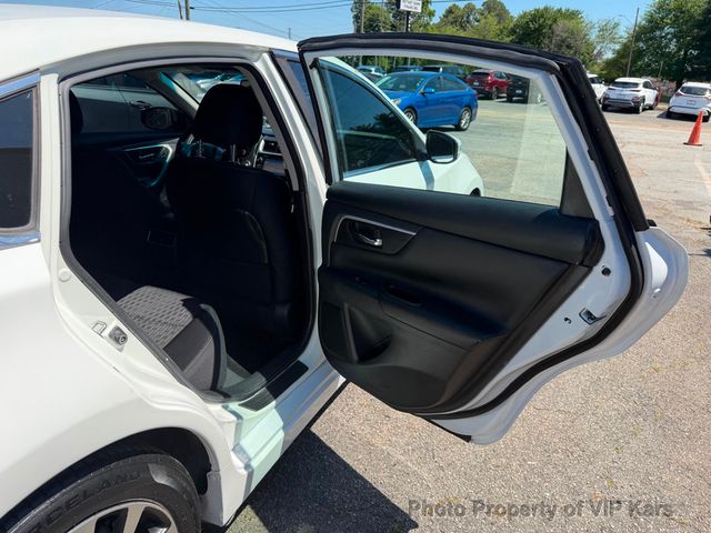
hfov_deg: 71.6
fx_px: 493
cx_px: 356
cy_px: 266
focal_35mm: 24
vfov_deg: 56.8
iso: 100
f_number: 1.78
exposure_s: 1/3759
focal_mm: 6.76
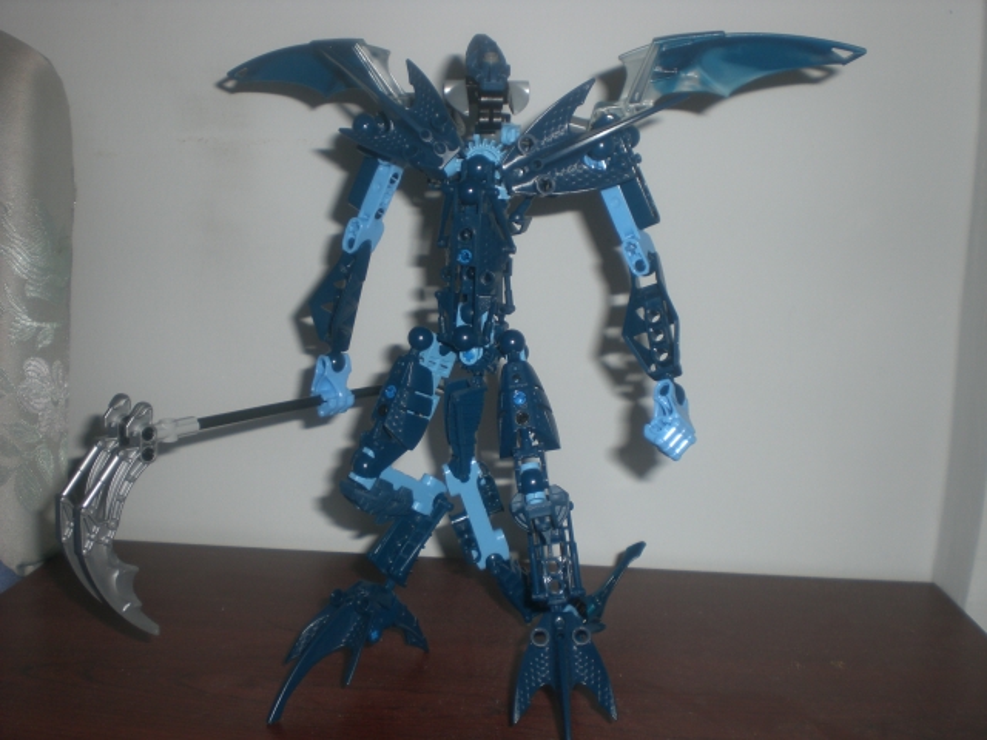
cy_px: 370
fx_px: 1083
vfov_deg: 37.7
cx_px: 494
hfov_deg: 49.0
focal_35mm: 38
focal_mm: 6.3
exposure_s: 1/60
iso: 50
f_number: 3.1
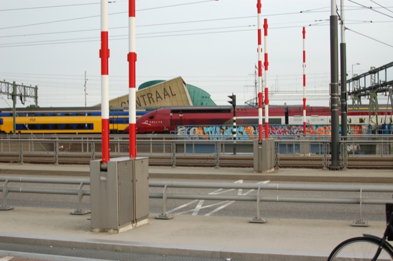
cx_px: 196
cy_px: 130
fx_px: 572
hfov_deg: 37.9
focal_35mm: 52
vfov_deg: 25.7
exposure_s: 1/200
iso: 400
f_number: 7.1
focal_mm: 35
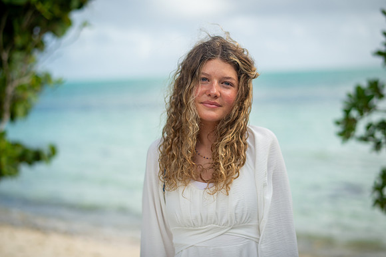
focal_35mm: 58
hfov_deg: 34.5
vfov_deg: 23.4
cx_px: 193
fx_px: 622
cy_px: 128
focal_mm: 58
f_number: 2
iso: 200
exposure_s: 1/1000
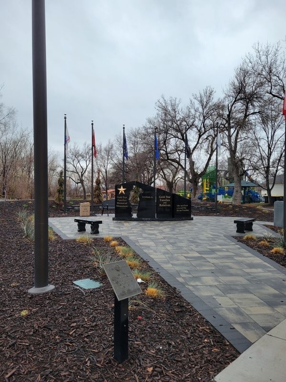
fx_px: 286
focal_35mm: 26
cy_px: 191
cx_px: 143
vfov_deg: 67.3
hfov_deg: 53.1
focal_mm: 5.4
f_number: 1.8
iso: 40
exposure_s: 1/765
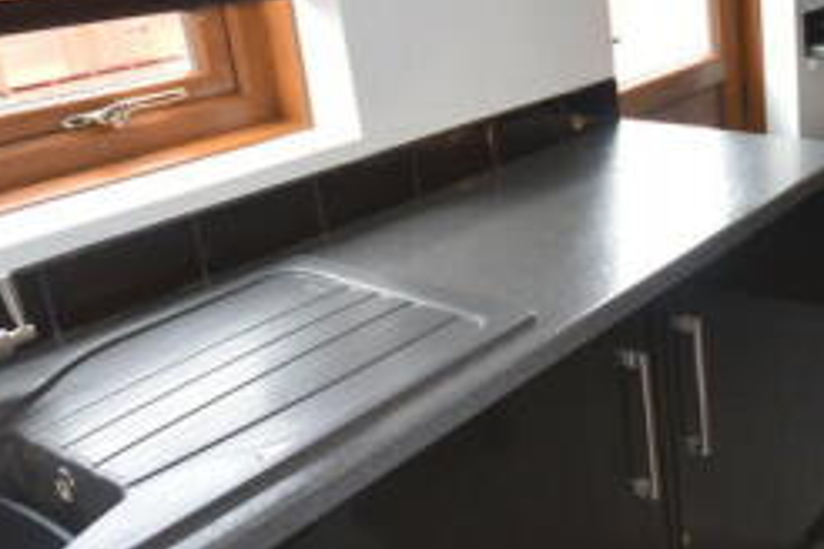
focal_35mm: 40
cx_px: 745
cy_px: 159
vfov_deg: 32.9
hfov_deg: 44.1
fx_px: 915
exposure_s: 1/100
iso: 800
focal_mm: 10
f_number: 5
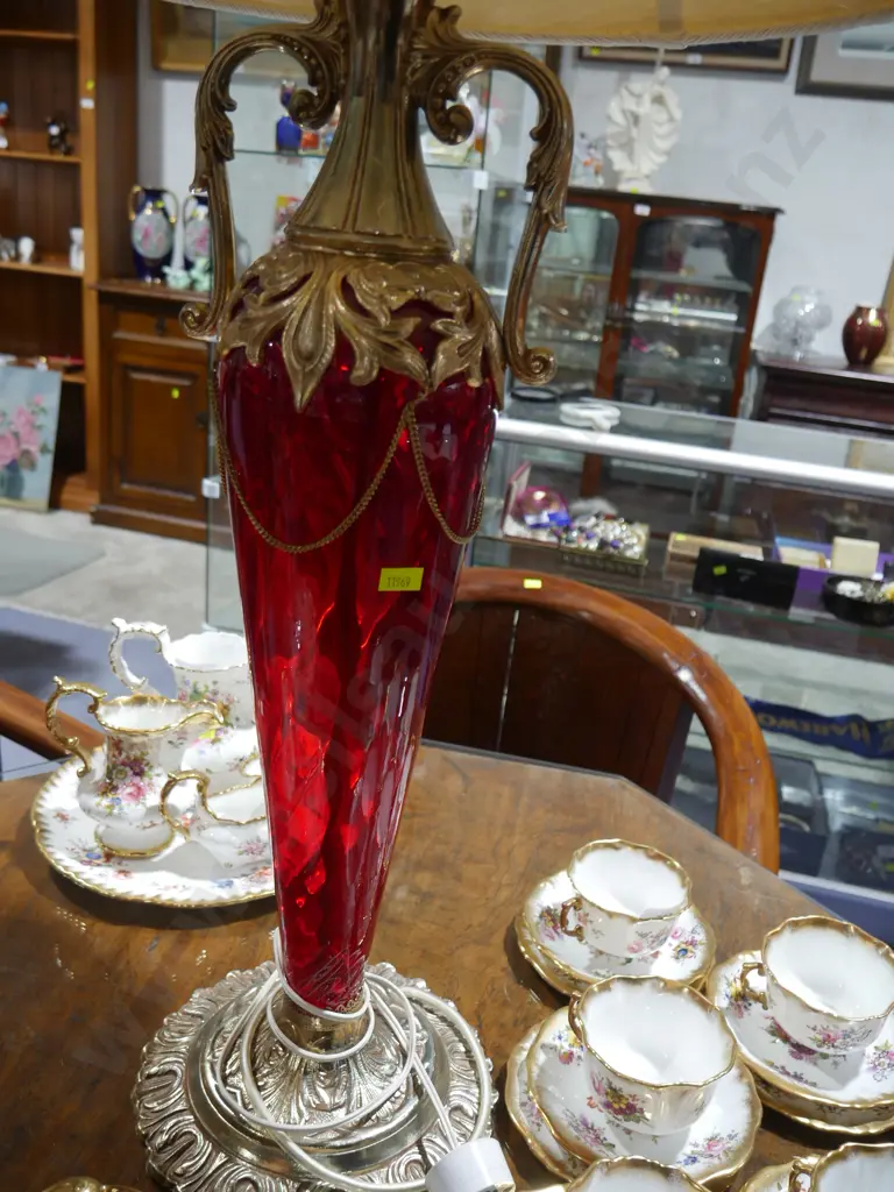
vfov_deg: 63.4
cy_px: 596
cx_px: 447
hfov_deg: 49.7
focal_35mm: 28
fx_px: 964
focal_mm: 14
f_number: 3.5
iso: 400
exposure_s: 1/60
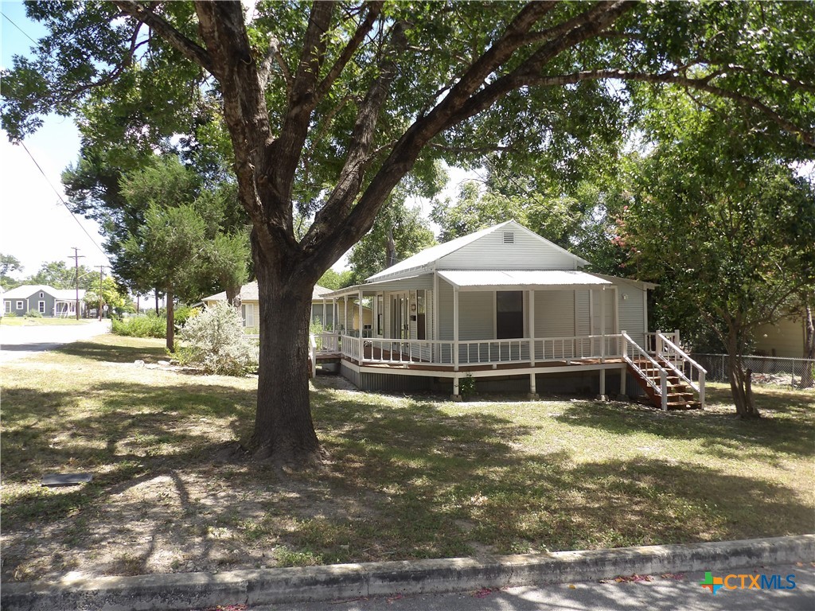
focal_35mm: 24
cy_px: 306
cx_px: 408
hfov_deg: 71.6
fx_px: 565
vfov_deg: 56.8
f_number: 3.2
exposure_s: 1/350
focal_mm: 4.3
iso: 100
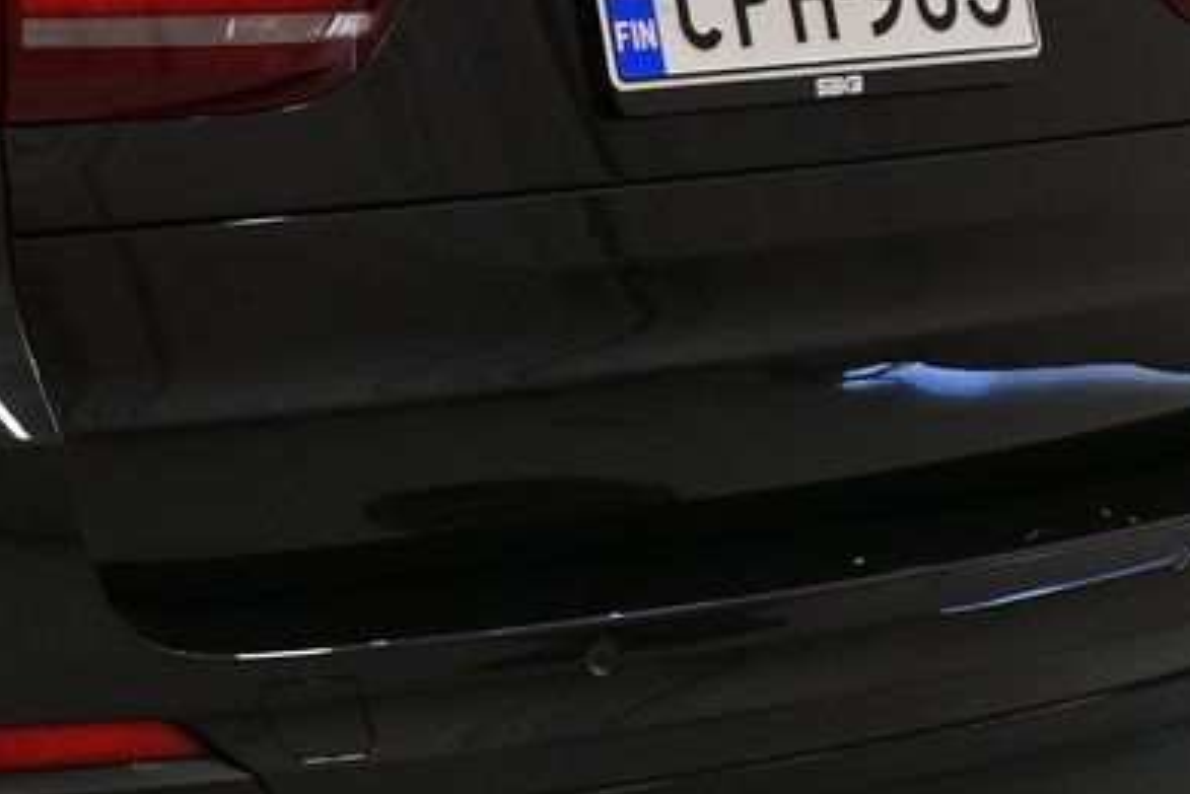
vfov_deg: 9.2
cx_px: -393
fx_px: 4927
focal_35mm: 149
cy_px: 30
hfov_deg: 13.3
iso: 640
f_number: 5.6
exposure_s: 1/100
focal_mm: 24
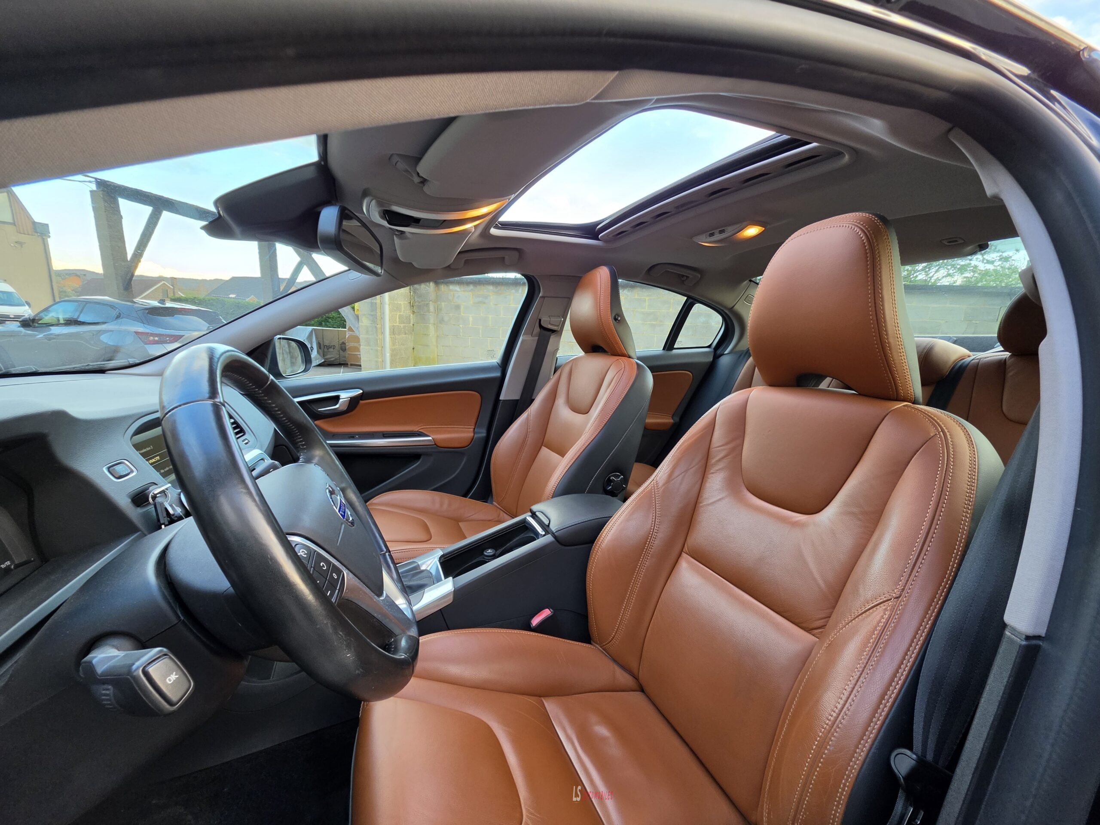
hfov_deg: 106.2
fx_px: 413
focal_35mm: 13
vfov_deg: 89.9
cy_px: 412
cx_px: 550
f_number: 1.9
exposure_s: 1/120
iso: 160
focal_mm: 2.2
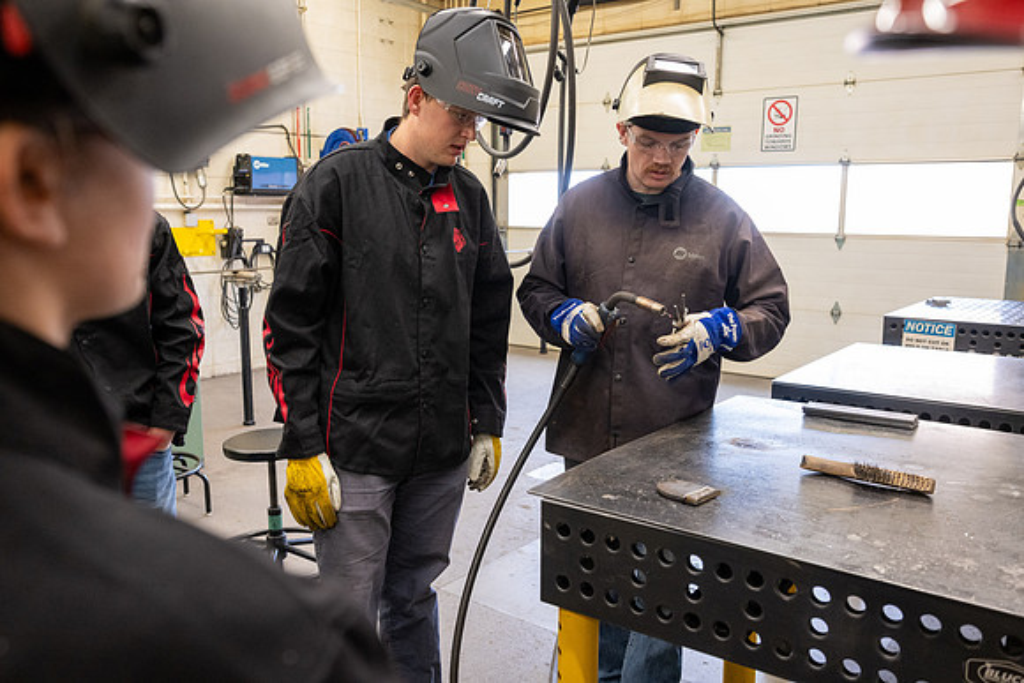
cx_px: 512
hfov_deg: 64.5
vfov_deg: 45.7
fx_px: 811
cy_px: 342
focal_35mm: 28
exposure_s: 1/200
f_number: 4
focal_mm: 28.5
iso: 2000
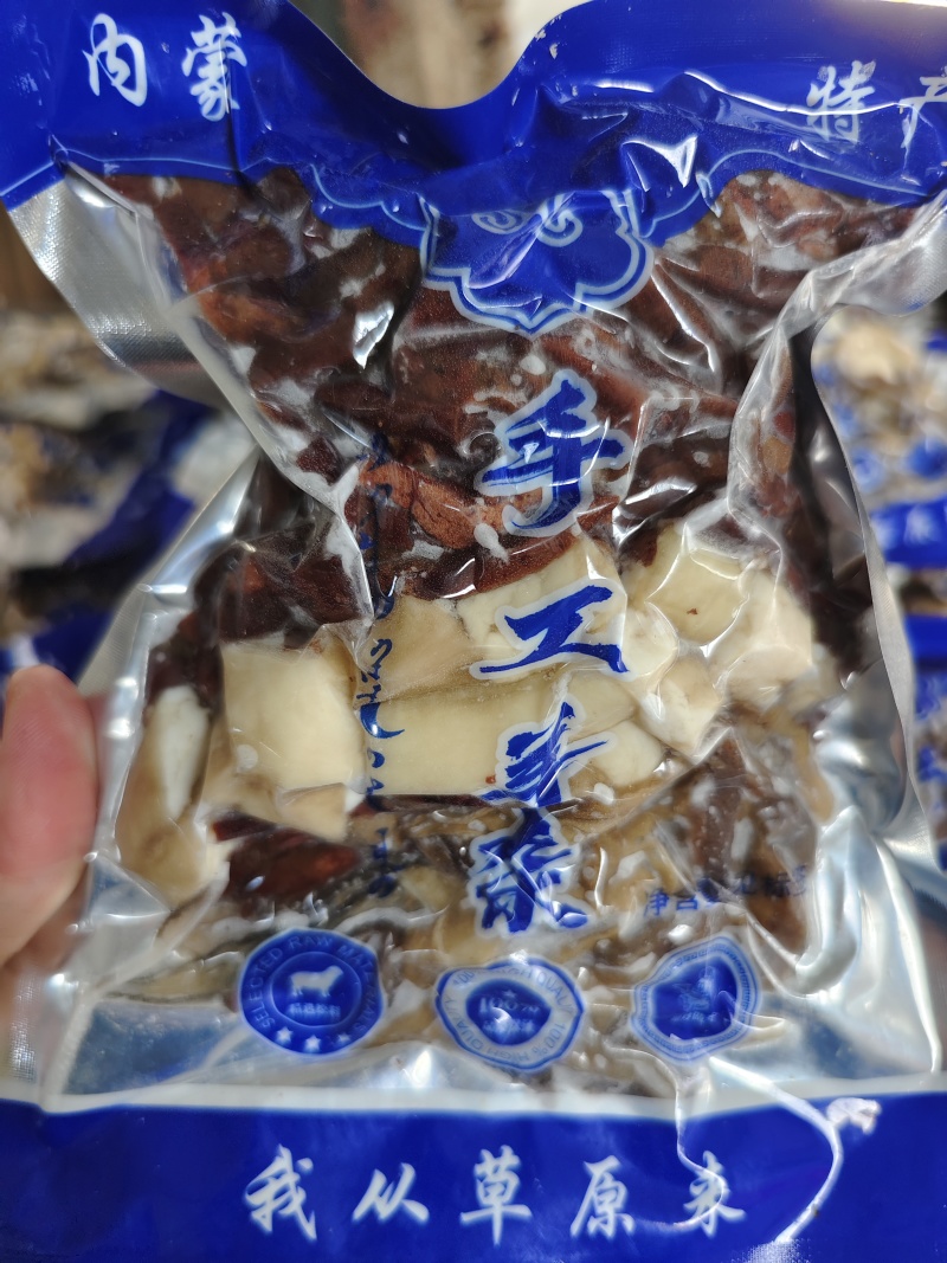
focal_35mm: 23
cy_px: 632
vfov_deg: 73.9
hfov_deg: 58.9
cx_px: 474
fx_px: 839
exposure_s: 1/100
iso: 197
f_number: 1.57
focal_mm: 6.51
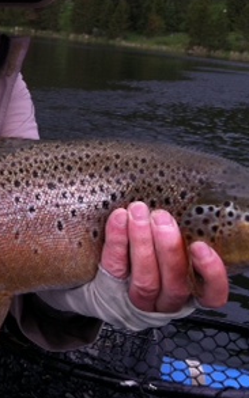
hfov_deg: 15.4
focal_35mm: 81
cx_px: -69
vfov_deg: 25.2
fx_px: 880
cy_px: 99
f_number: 2.8
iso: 80
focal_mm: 3.85
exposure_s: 1/260
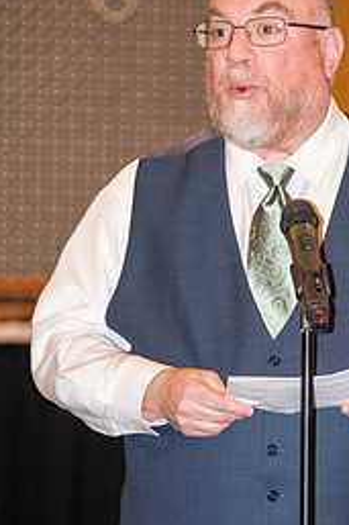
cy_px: 304
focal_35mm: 350
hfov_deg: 3.9
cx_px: 263
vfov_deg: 5.9
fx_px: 5096
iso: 2000
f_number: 5.6
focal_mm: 200
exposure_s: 1/60
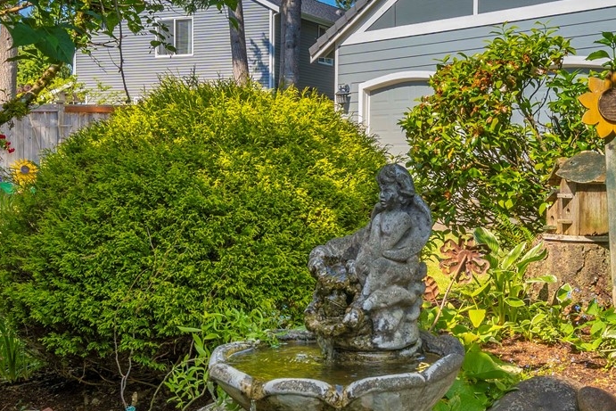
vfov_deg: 25.1
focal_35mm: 54
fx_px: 924
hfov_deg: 36.5
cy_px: 190
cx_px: 415
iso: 125
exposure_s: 1/160
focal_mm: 22
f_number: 7.1
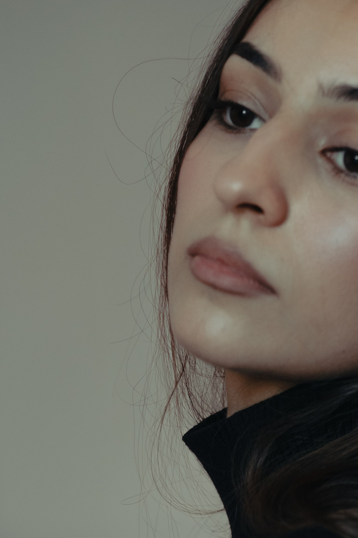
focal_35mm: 110
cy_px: 460
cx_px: 354
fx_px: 1641
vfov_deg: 18.4
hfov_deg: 12.3
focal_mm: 35
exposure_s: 1/250
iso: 640
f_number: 2.5
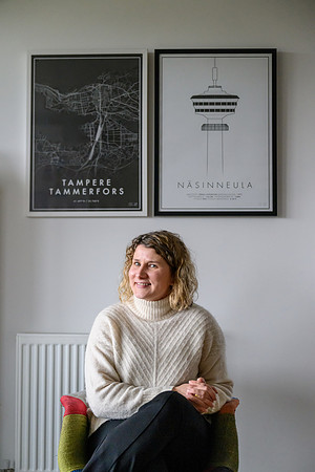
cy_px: 236
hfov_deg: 27.5
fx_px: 643
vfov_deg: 40.3
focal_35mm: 49
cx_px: 158
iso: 5000
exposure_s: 1/250
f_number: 2.2
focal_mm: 49
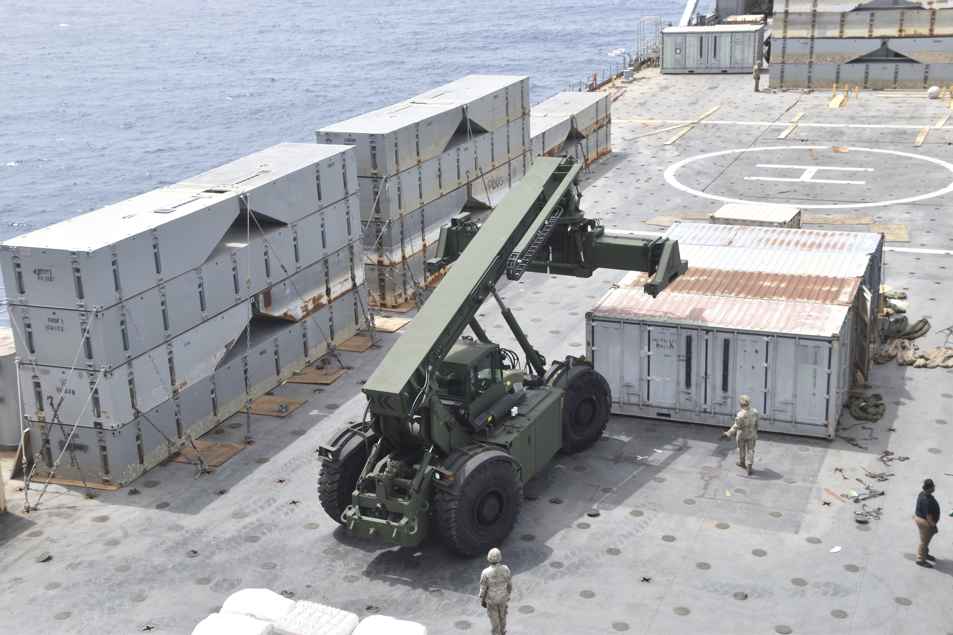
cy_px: 318
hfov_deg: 37.9
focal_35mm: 52
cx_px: 476
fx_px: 1390
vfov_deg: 25.8
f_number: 8
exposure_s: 1/250
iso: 125
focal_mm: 35
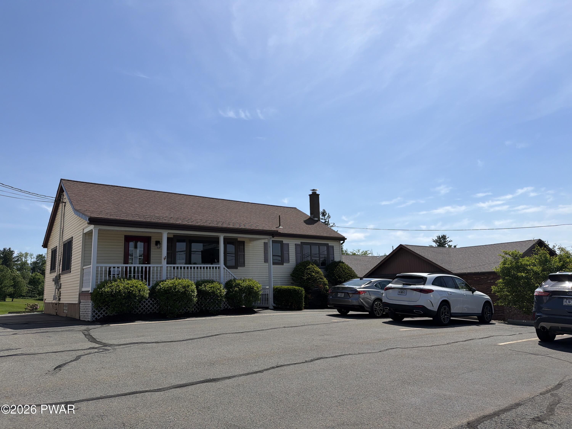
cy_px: 214
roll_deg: +0.6
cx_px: 286
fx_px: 397
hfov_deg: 71.6
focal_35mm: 24
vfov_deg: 56.8
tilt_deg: +7.3
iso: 80
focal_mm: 6.76
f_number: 1.78
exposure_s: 1/9091
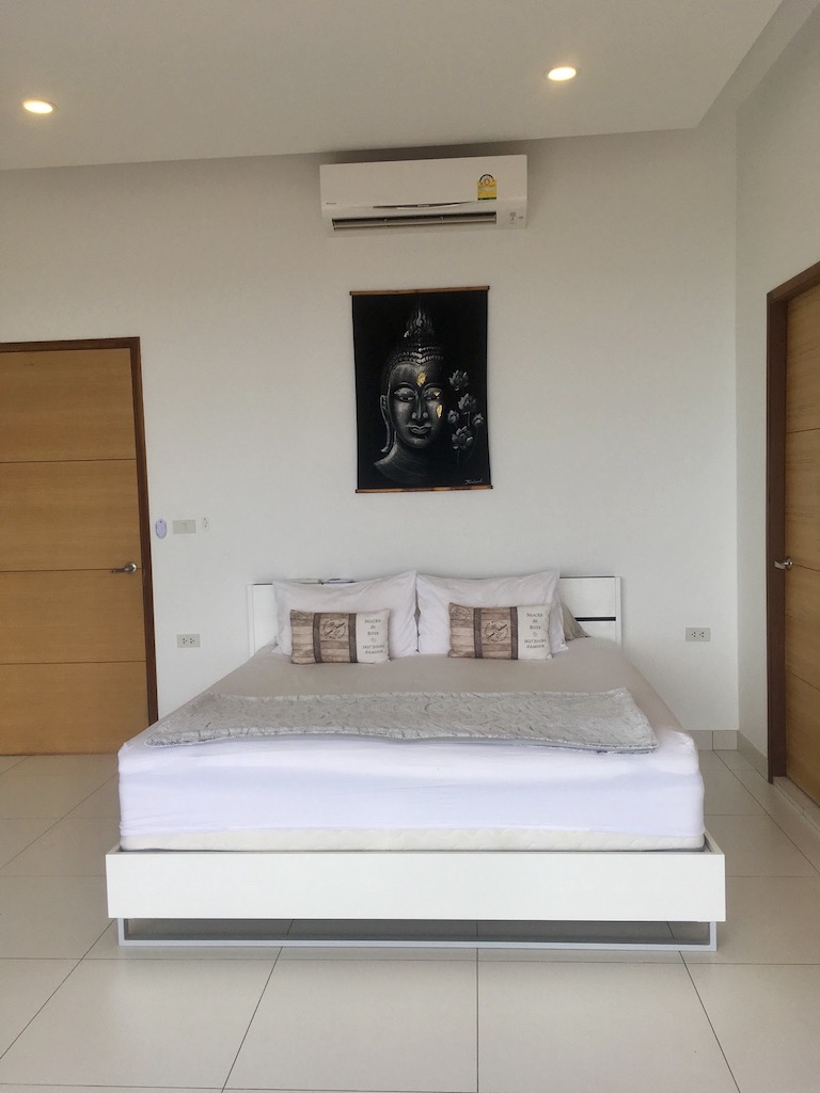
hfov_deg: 48.2
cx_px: 410
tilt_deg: -7.6
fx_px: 916
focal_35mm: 29
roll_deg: +2.3
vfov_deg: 61.7
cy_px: 546
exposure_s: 1/481
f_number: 2.2
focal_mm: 4.15
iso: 25
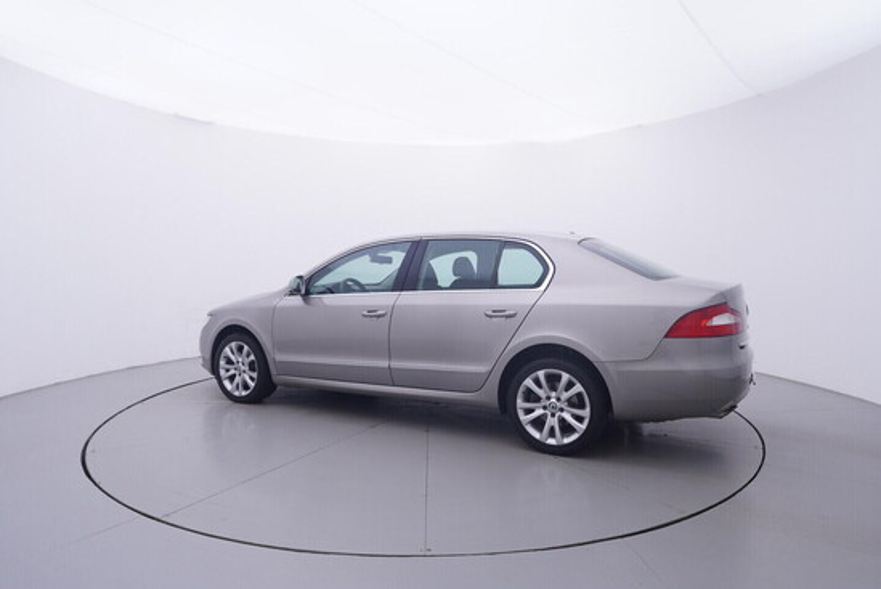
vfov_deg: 56.2
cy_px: 294
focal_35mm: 22
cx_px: 440
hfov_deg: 77.3
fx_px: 551
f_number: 5
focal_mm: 15
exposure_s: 1/80
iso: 200
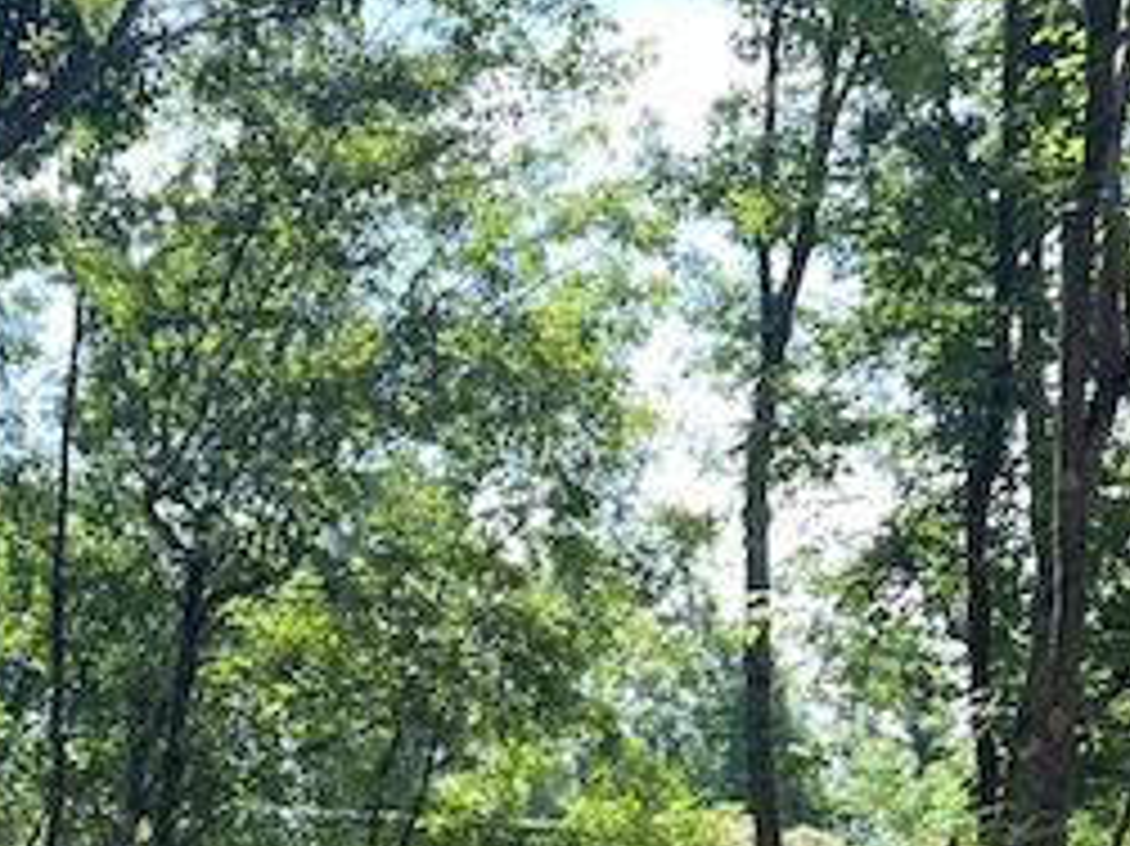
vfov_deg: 16.6
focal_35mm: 83
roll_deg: +3.7
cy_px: 1152
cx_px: 149
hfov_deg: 23.1
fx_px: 2708
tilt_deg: -1.3
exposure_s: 1/407
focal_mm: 5.7
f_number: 1.5
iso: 50
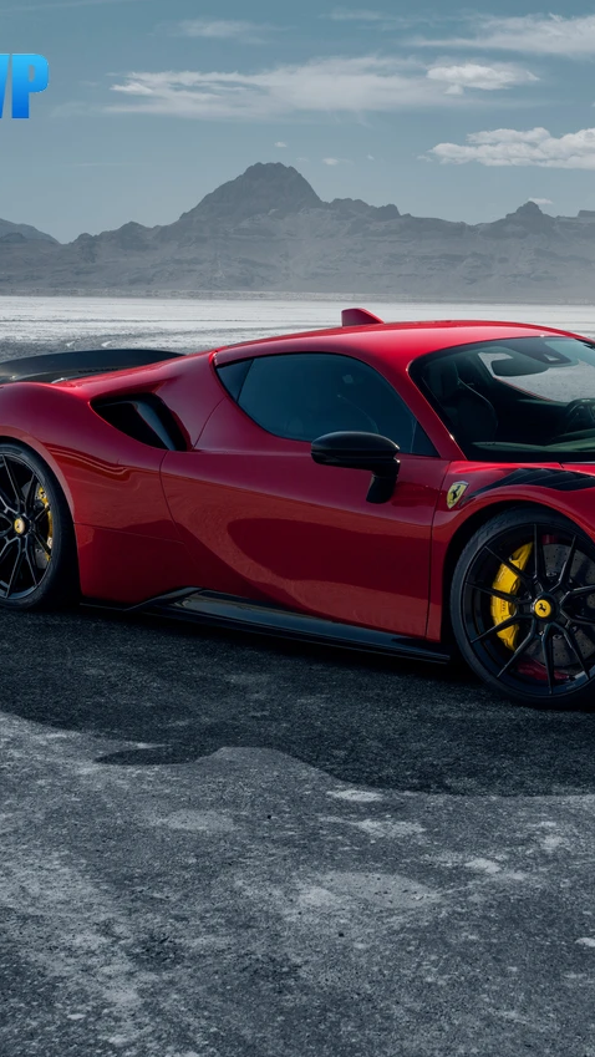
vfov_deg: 26.8
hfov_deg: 15.2
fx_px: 2214
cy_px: 530
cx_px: 490
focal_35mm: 79
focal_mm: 50
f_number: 9
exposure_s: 1/200
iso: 100
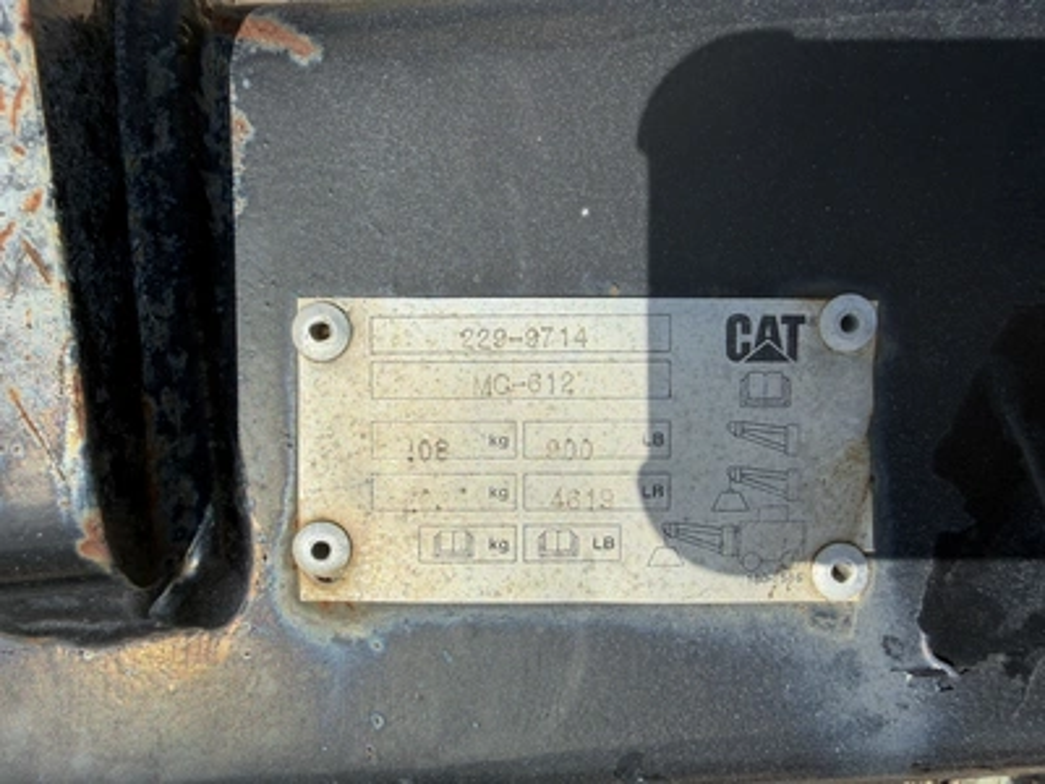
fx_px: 725
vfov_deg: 56.8
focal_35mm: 24
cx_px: 522
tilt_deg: -72.7
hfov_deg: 71.6
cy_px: 392
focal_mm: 2.22
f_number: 2.2
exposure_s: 1/1337
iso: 16
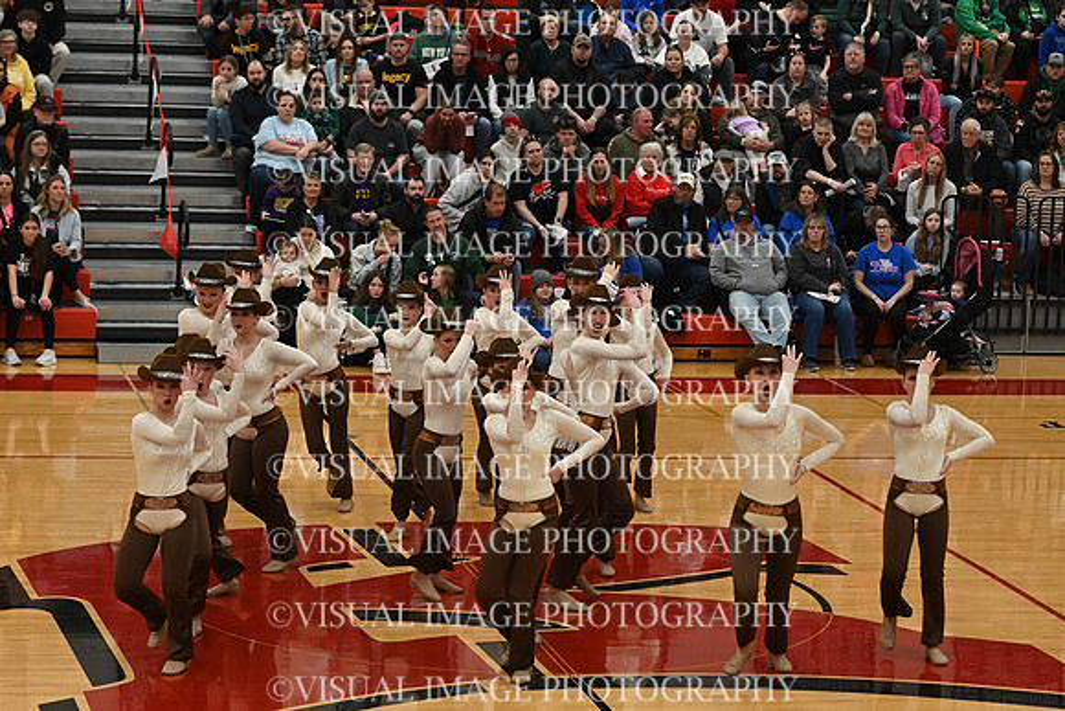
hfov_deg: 19.5
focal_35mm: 105
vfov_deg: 13.0
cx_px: 532
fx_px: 3107
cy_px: 356
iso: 3200
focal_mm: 70
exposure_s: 1/400
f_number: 4
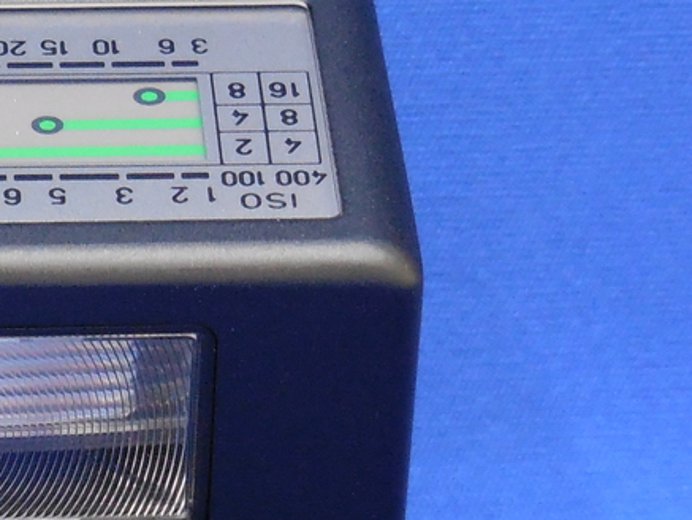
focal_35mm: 269
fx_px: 5379
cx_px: -24
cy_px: 422
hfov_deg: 7.3
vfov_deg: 5.5
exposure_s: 1/30
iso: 800
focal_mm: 17.7
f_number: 5
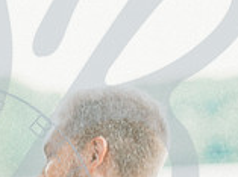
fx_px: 2394
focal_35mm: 349
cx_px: 21
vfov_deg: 4.2
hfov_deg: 5.7
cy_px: 108
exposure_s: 1/200
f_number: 2.8
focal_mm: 98
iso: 1600
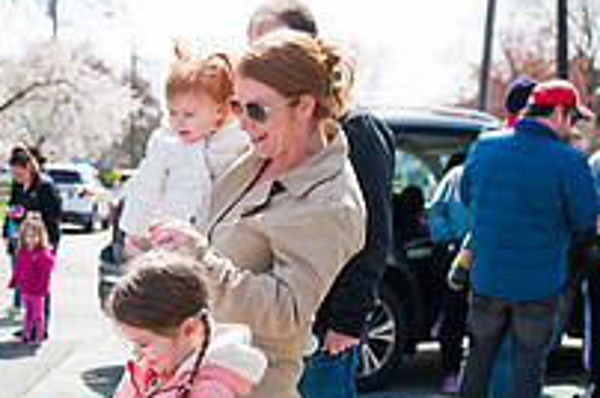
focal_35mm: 69
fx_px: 1148
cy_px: 443
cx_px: 128
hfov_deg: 28.7
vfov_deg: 18.9
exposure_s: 1/2000
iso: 200
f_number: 4
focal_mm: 24
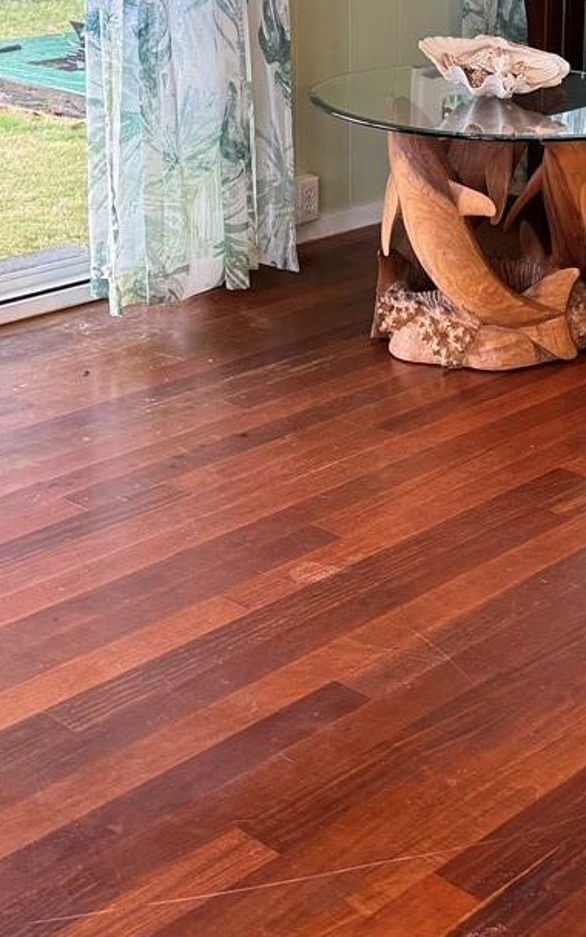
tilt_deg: -13.5
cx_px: 581
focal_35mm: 67
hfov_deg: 18.9
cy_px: 149
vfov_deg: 29.7
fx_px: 1712
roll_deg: -3.3
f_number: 1.78
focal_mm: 6.76
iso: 200
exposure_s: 1/60
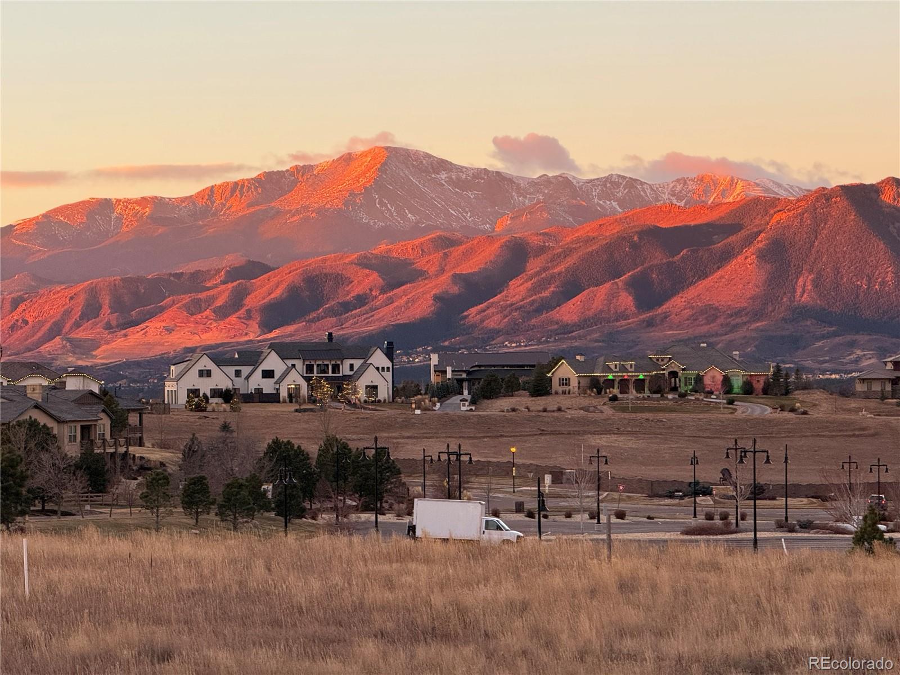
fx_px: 3120
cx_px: 450
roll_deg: +0.3
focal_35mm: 120
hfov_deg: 16.4
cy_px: 338
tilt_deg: +0.9
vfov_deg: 12.3
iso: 160
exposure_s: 1/99
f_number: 2.8
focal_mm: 15.66
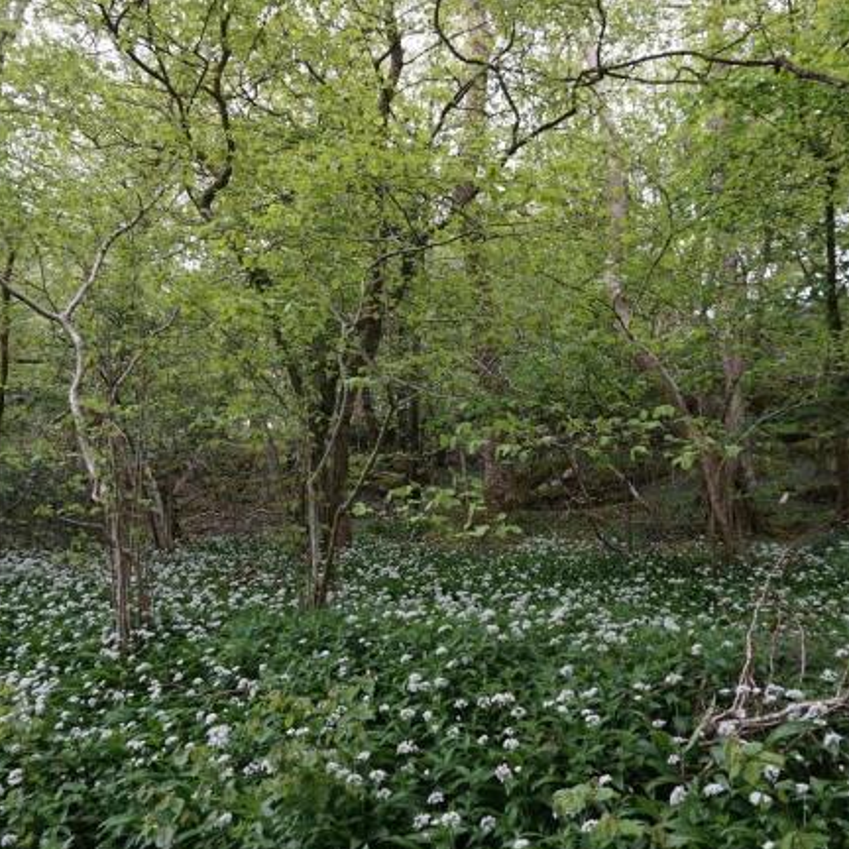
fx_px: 860
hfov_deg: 52.5
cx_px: 424
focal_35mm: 31
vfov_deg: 52.5
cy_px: 427
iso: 500
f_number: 4
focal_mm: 16
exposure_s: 1/160
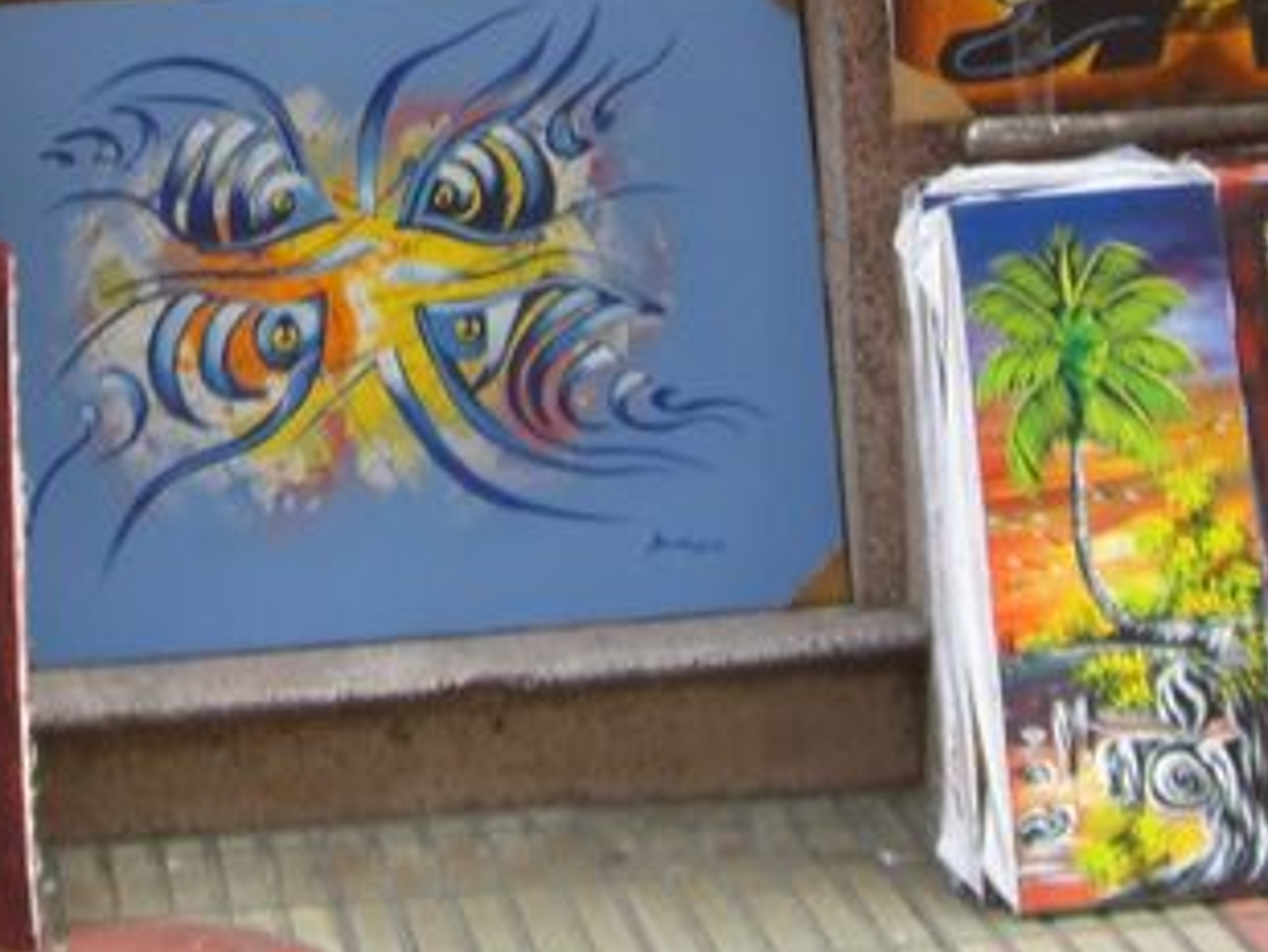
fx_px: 4617
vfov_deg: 11.5
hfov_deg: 15.6
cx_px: 332
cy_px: -217
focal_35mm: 126
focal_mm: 6.2
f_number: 2.7
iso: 64
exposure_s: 1/125
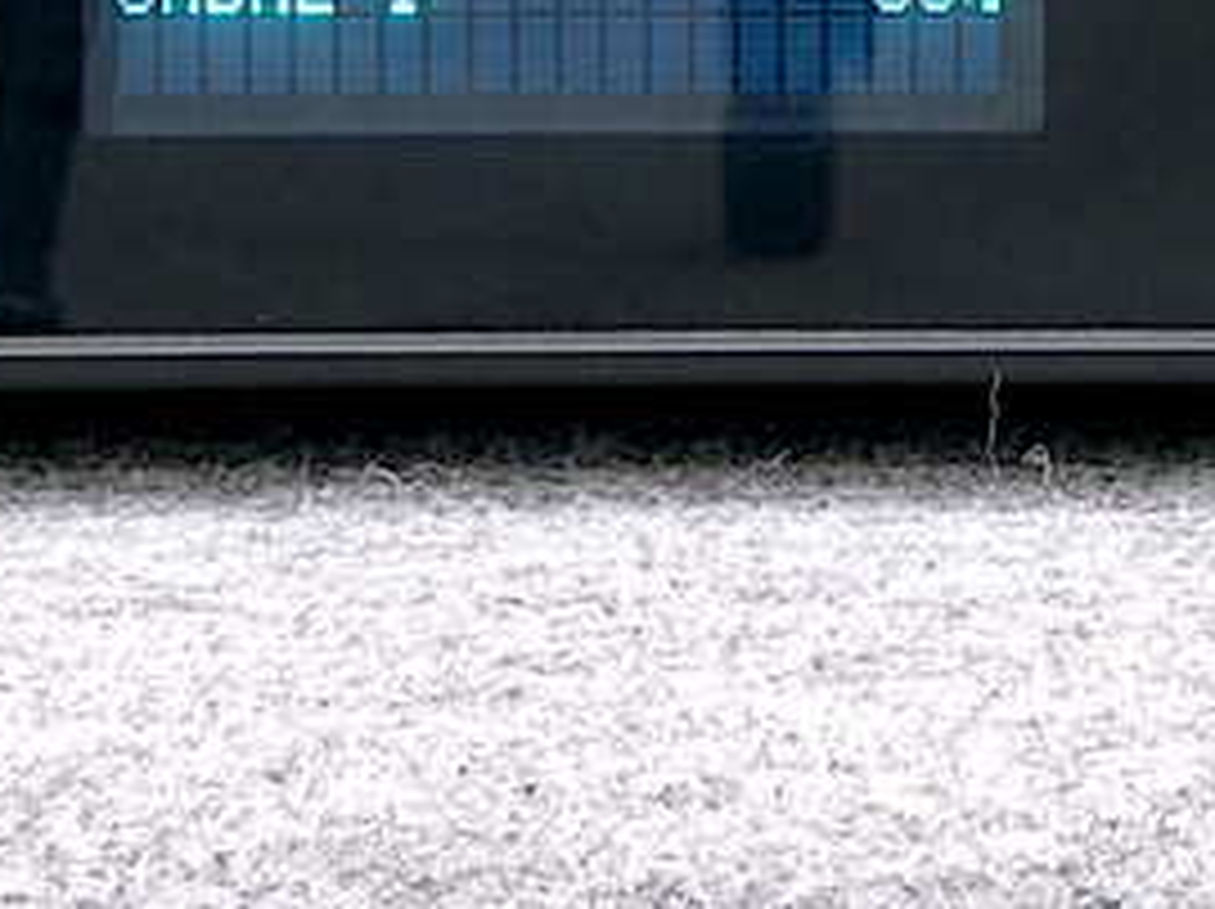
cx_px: 580
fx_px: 18832
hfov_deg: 3.7
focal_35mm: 537
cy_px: -410
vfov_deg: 2.8
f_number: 5.4
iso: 100
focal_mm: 27.1
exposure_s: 1
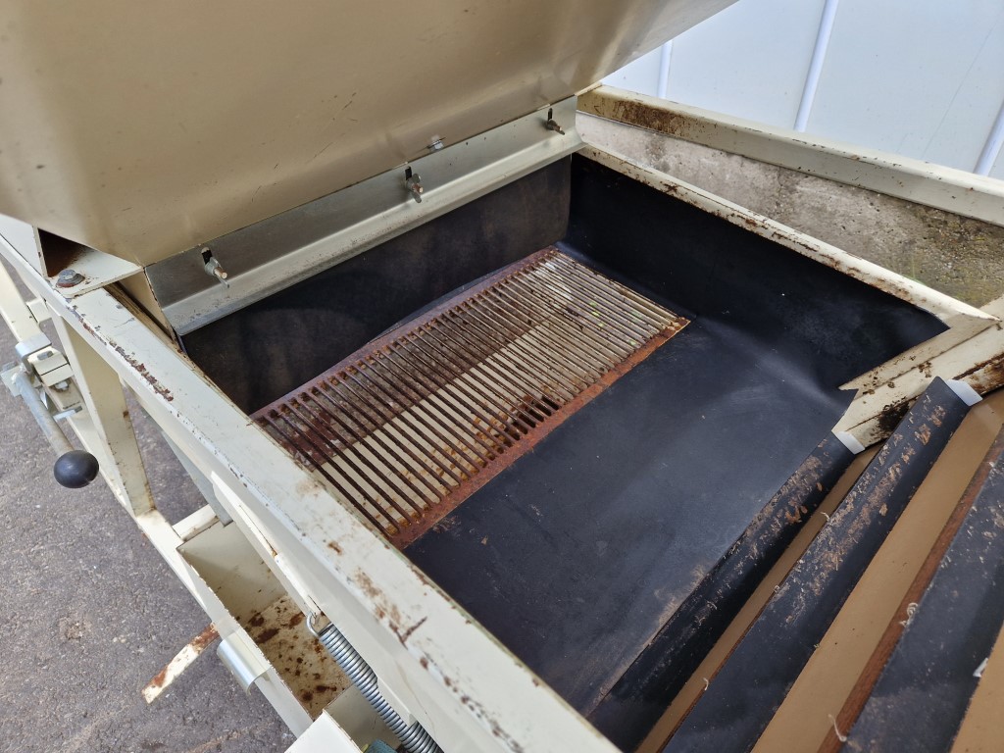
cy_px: 376
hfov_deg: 73.9
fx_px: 667
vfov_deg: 58.9
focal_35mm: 23
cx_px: 502
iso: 50
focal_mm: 5.4
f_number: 1.8
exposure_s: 1/254
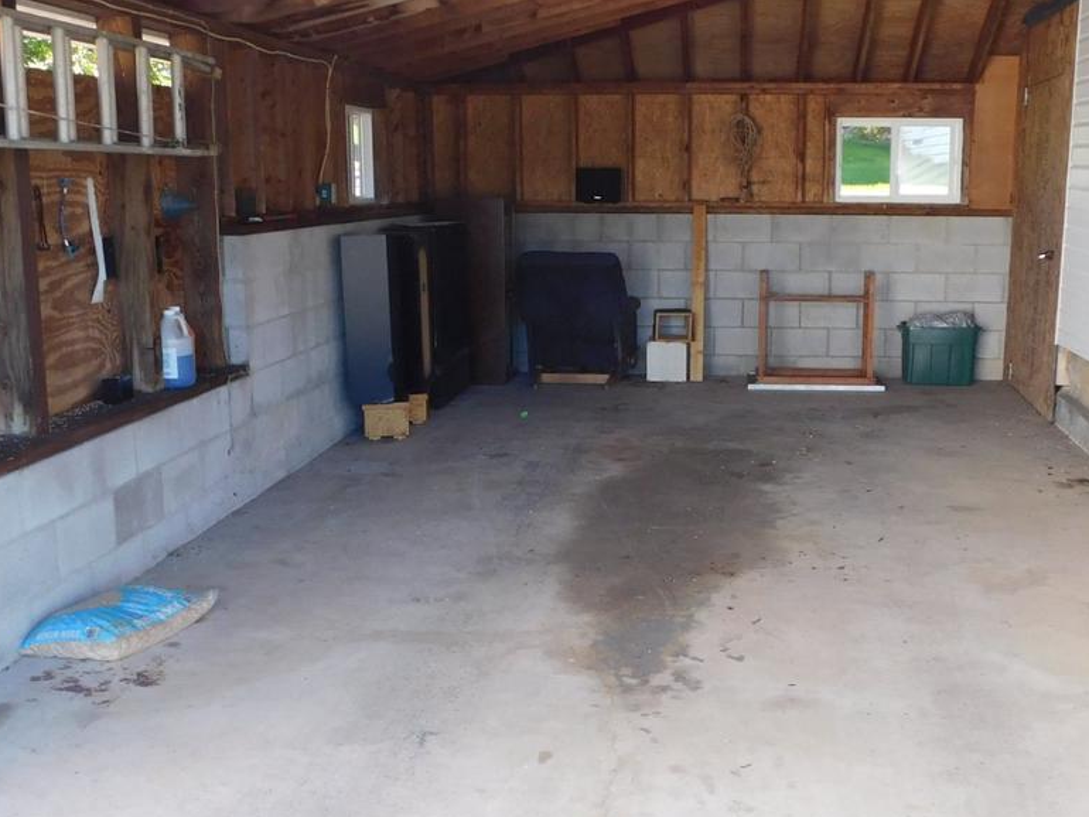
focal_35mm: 43
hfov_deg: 43.7
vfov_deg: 33.6
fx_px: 1353
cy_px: 444
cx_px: 641
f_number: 3
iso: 125
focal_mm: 4
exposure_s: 1/100
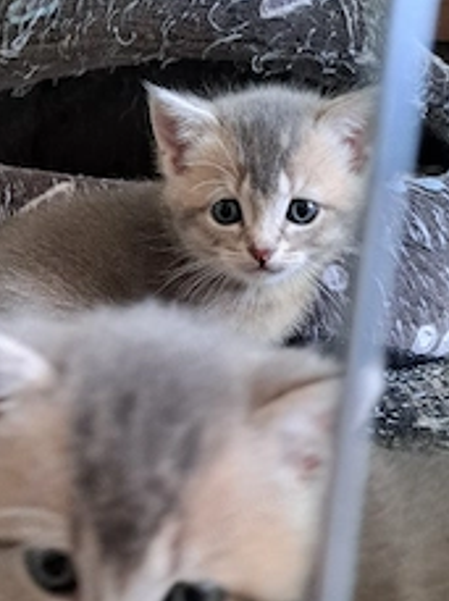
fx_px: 728
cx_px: 110
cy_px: 333
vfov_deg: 44.8
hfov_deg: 33.5
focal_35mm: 42
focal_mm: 5.23
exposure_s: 1/33
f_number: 1.8
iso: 320
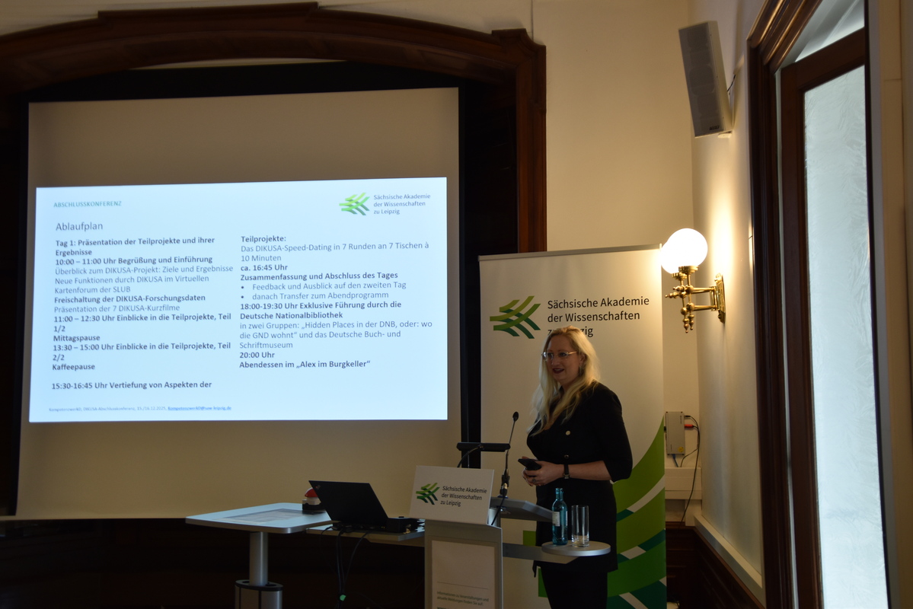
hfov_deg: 49.5
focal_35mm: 39
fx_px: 989
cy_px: 304
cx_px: 456
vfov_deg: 34.2
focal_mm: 26
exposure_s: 1/50
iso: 400
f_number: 3.5
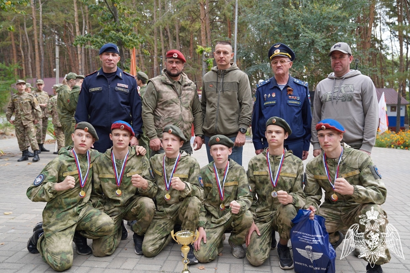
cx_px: 205
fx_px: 364
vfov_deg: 41.1
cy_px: 136
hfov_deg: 58.7
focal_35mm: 32
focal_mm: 32
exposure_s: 1/160
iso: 125
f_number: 4
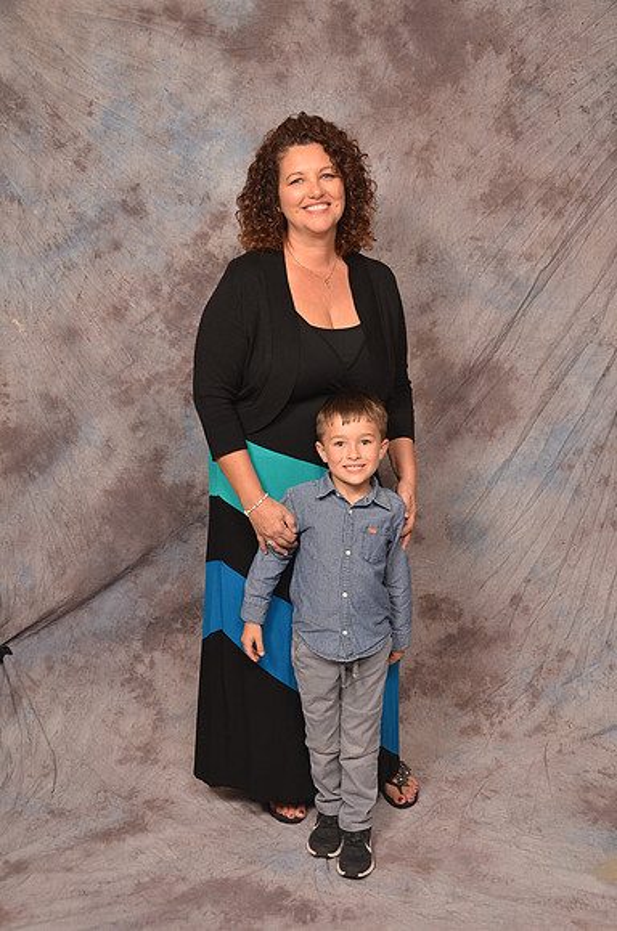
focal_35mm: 39
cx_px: 308
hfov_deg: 34.1
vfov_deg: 49.6
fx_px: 1007
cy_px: 466
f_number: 5.6
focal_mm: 26
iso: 200
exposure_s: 1/60
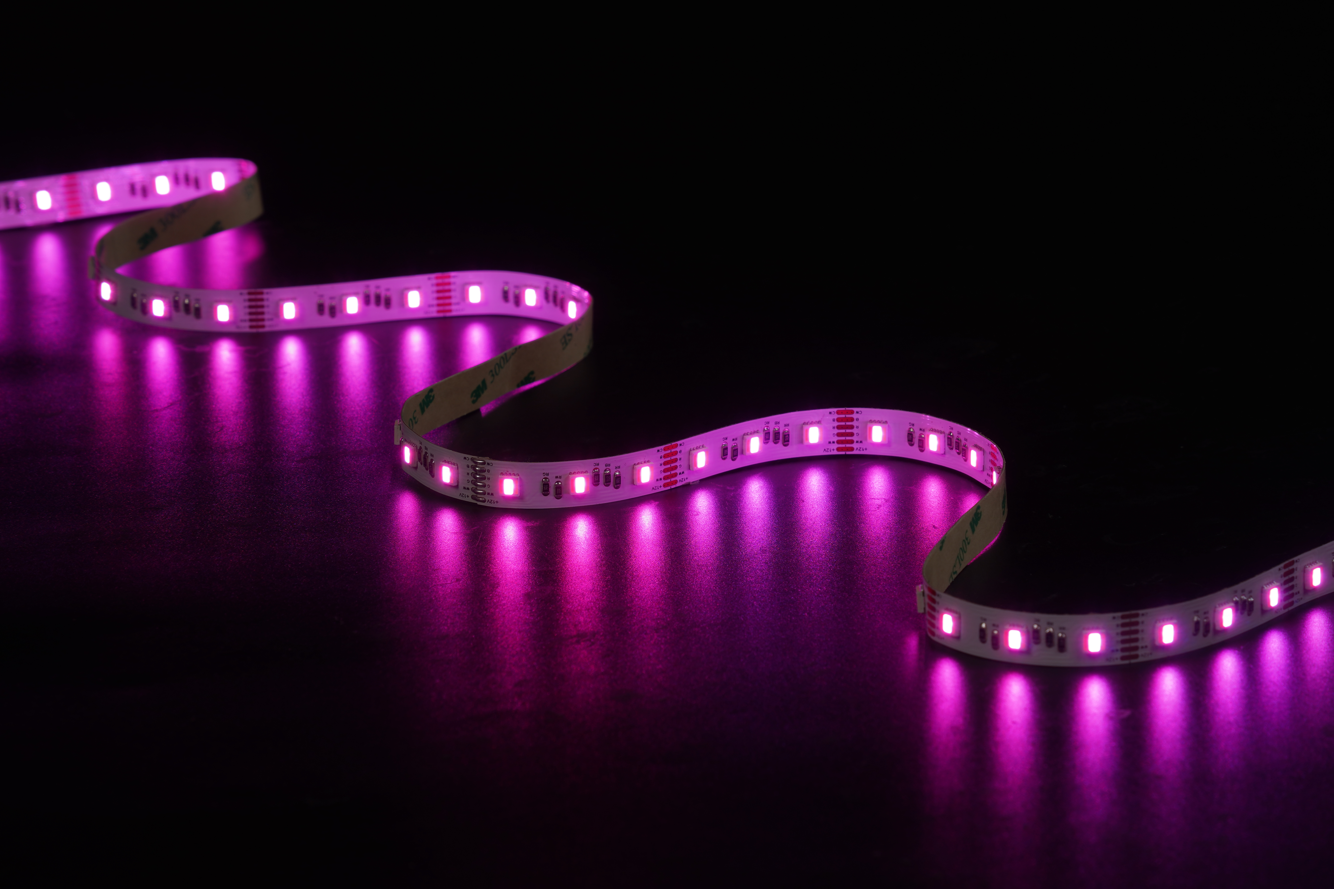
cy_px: 444
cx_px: 667
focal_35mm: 140
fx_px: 5187
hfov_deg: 14.7
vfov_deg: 9.8
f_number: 14
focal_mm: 140
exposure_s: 1/20
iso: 100
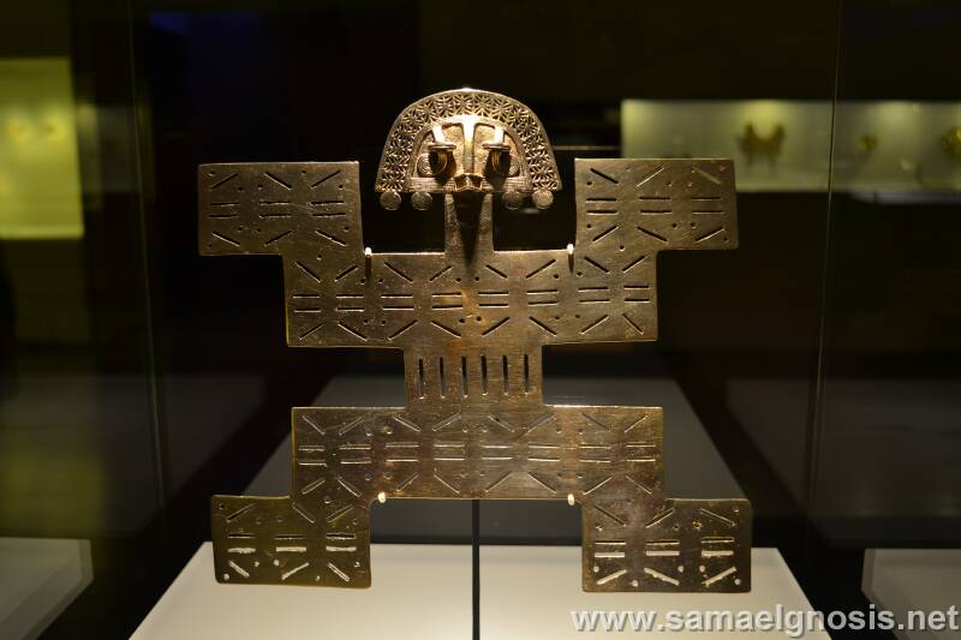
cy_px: 320
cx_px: 480
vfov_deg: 36.9
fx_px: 961
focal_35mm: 36
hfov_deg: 53.1
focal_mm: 24
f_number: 4.5
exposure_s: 1/6
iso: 100
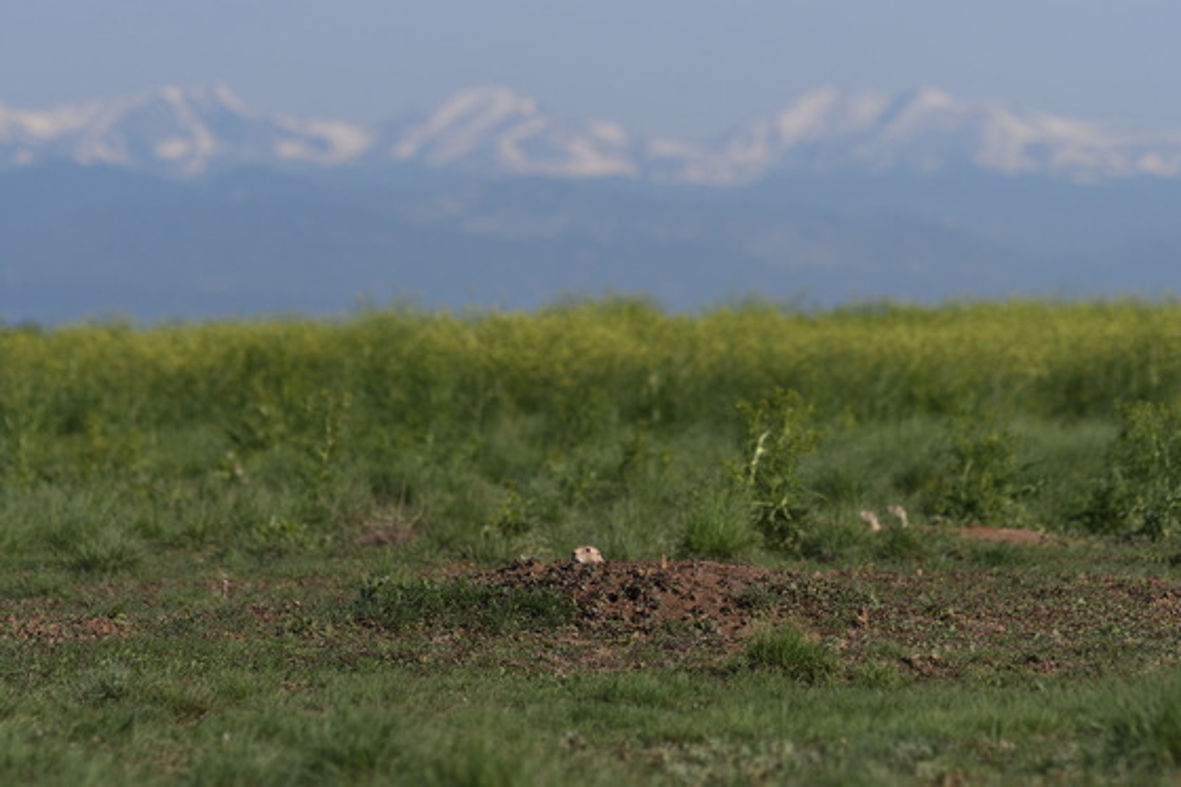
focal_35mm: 420
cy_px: 394
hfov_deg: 4.9
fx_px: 13773
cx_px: 590
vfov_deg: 3.3
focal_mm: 280
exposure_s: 1/500
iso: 100
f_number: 8
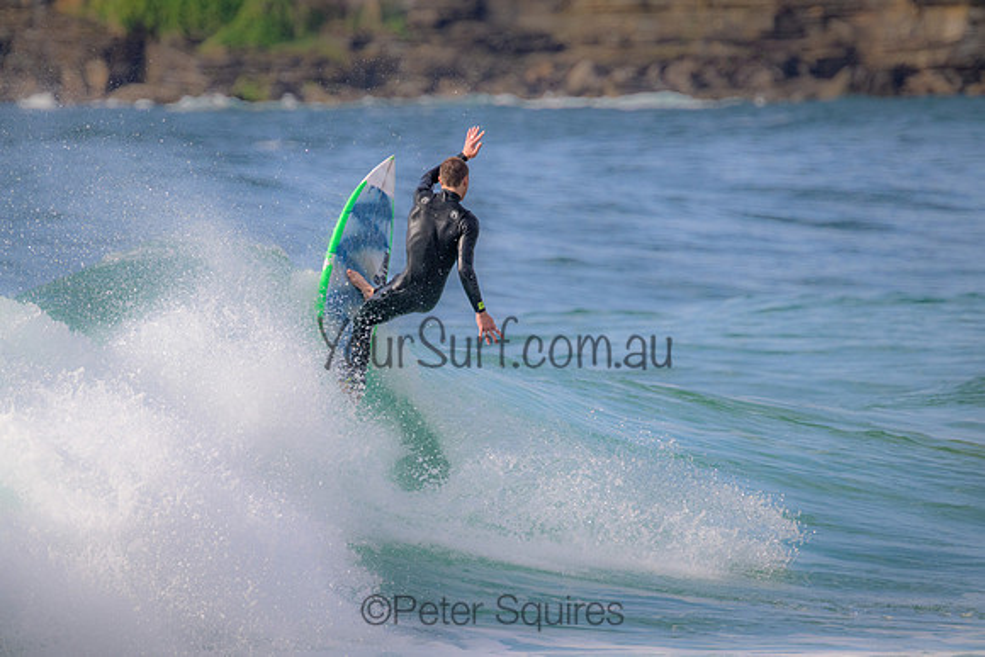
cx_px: 492
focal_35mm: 800
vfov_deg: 1.7
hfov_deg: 2.6
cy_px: 328
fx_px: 21893
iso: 1800
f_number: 11
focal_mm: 800
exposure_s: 1/2000
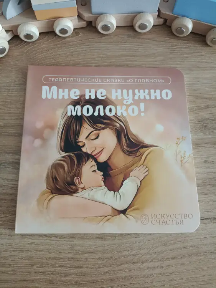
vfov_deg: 69.4
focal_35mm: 25
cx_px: 108
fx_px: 208
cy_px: 144
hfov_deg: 54.9
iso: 2001
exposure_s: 1/20
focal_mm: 4.74
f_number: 1.79
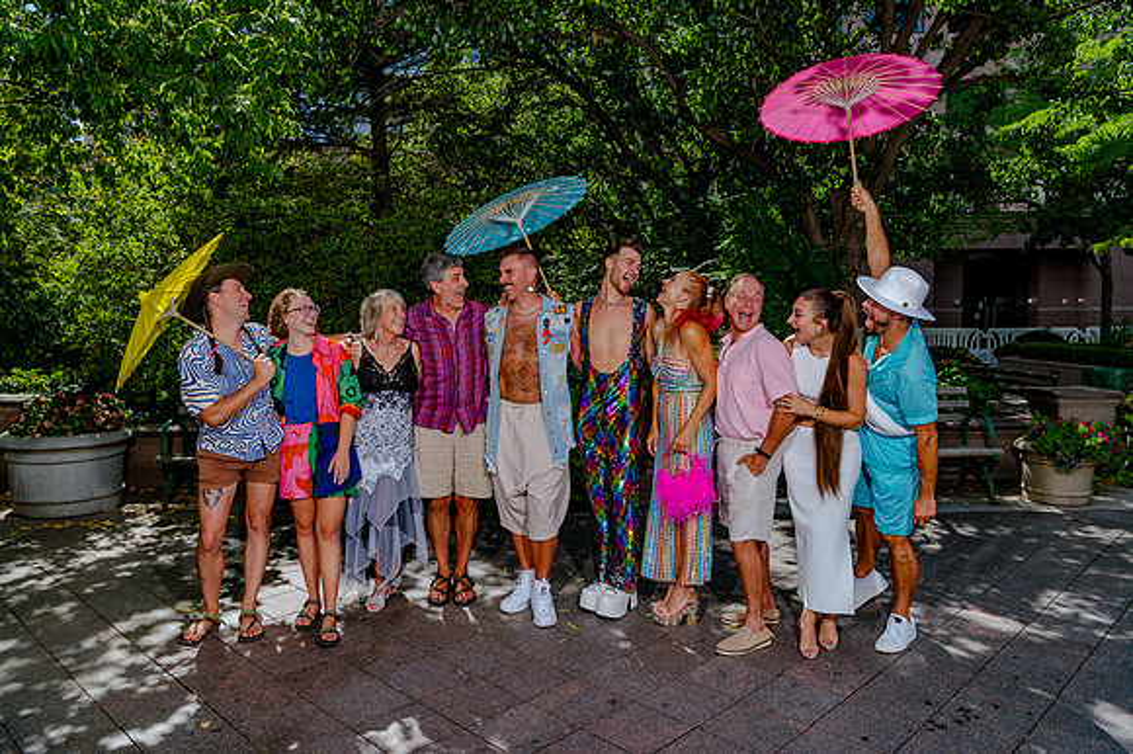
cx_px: 566
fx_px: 881
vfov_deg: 46.4
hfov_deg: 65.5
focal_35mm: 28
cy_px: 377
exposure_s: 1/320
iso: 200
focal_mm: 28
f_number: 8
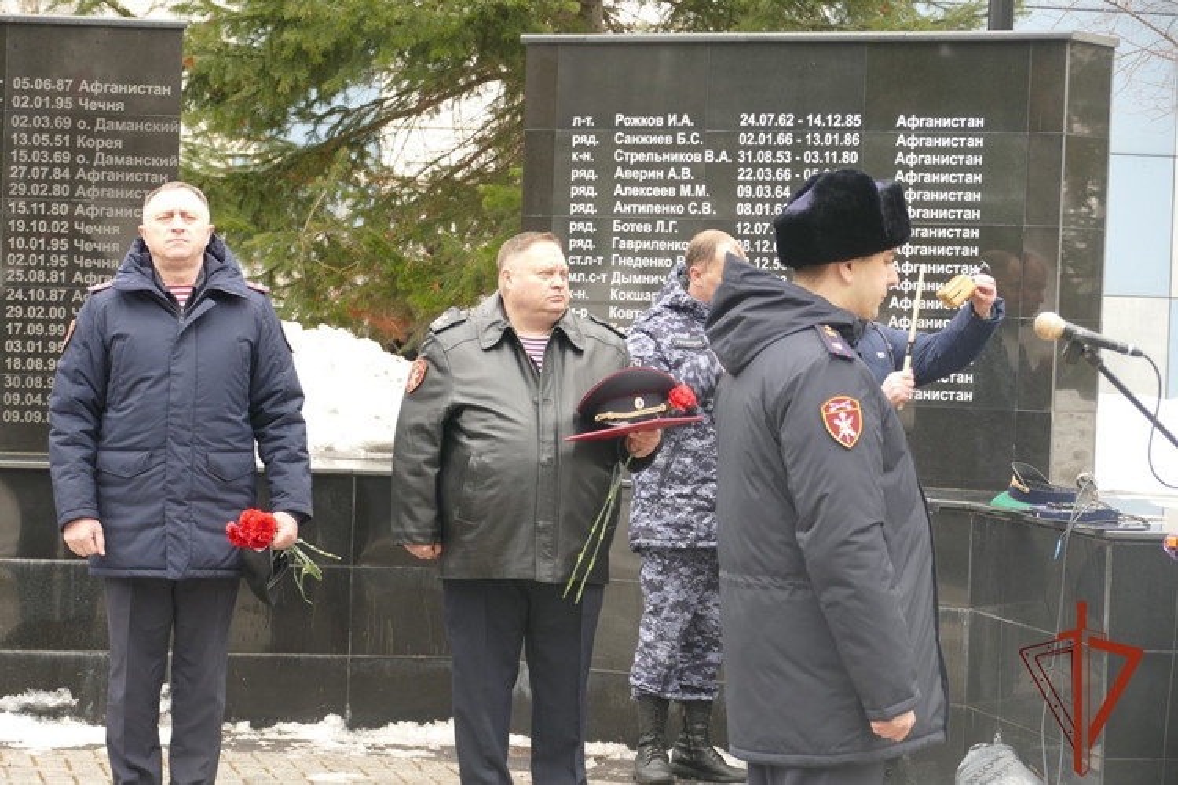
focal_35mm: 126
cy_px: 392
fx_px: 4123
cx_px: 589
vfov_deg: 10.9
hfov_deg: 16.3
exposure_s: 1/80
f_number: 3.9
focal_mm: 45.89
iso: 160
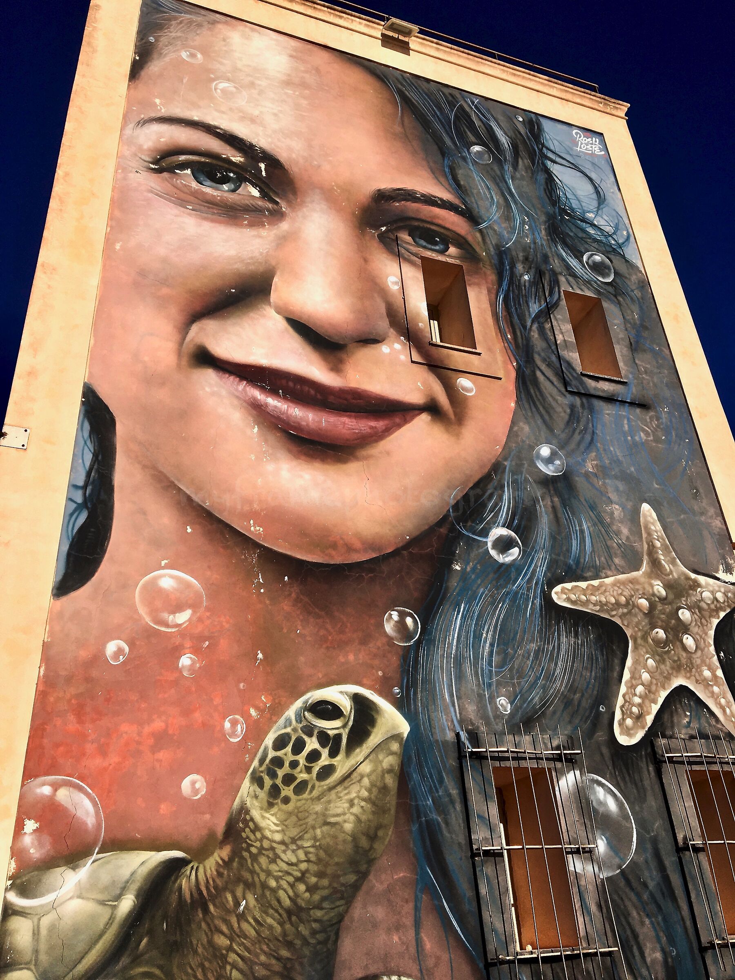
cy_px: 490
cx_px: 368
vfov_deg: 61.7
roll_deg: +3.7
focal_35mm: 29
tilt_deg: +30.4
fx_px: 821
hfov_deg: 48.2
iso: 25
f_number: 2.2
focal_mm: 4.15
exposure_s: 1/4049
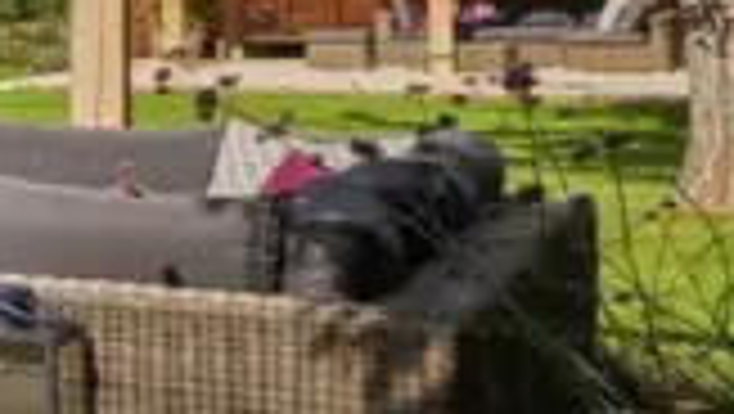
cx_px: -1486
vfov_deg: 11.5
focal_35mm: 105
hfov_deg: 11.3
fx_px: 2045
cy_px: 83
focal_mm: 16
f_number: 10
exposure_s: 1/400
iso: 200
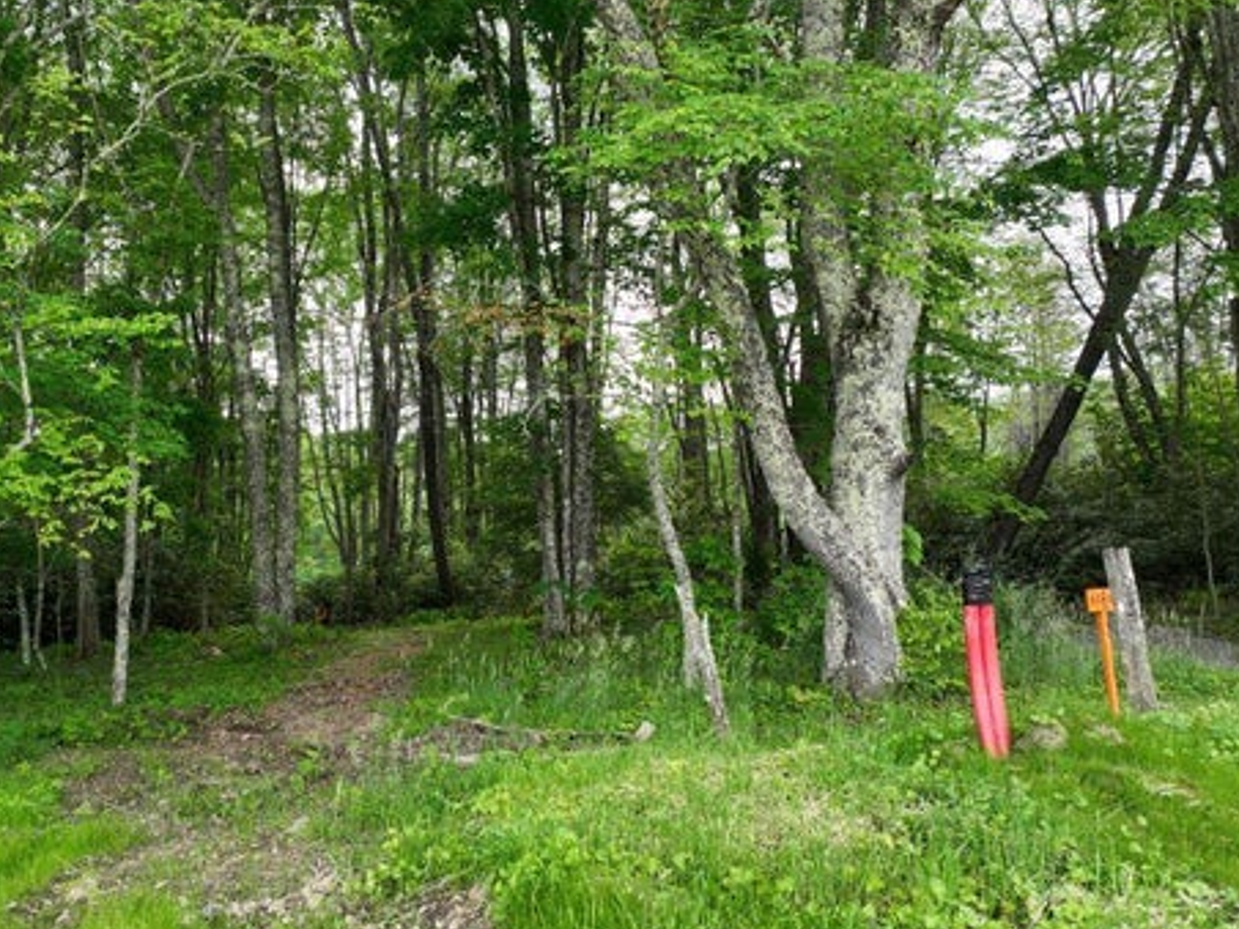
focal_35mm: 34
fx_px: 1217
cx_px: 380
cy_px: 397
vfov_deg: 41.7
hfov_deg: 52.6
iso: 100
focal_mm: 12.29
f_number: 2.8
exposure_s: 1/320
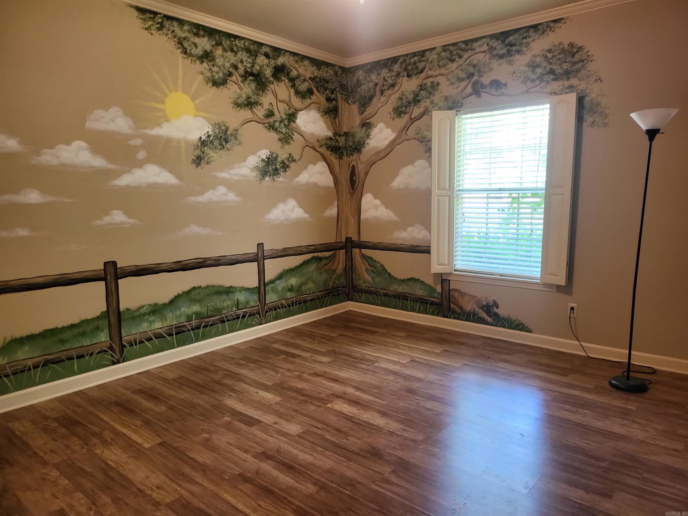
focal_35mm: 24
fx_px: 477
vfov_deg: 56.8
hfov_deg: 71.6
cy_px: 258
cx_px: 344
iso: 320
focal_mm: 5
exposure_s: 1/30
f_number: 1.8
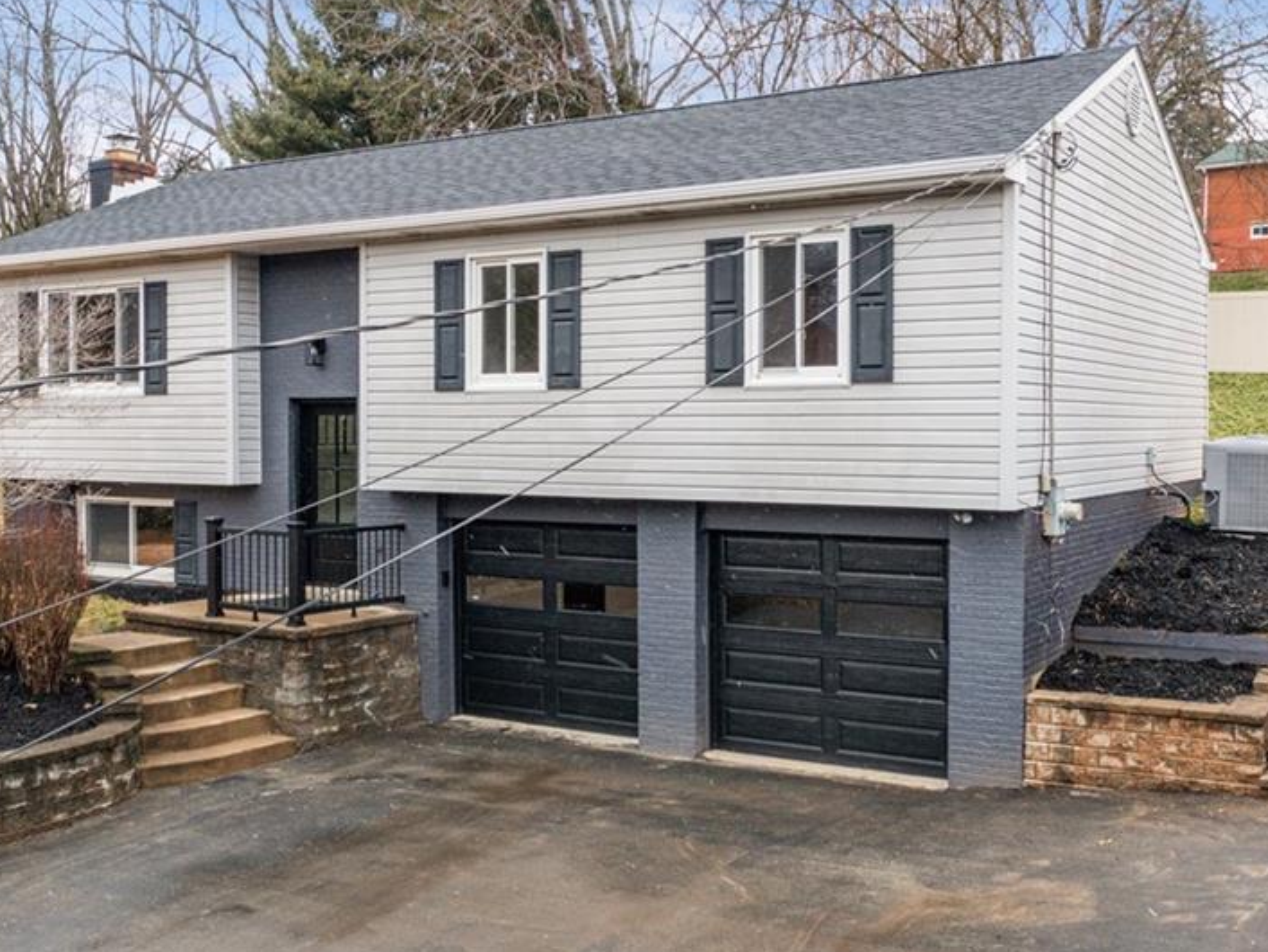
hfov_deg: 47.8
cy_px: 509
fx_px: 1429
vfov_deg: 36.8
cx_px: 620
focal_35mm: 39
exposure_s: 1/80
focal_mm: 10.26
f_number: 4
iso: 100
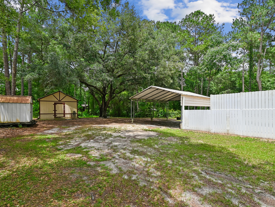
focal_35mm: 17
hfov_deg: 91.0
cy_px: 106
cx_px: 135
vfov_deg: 74.7
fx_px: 135
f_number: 6.3
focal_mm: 10
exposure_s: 1/320
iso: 100
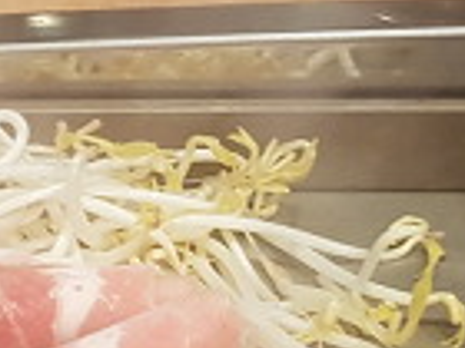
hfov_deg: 12.6
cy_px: 588
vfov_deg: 10.0
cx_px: -385
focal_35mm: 142
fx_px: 1907
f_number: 1.7
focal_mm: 4.3
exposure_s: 1/30
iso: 160
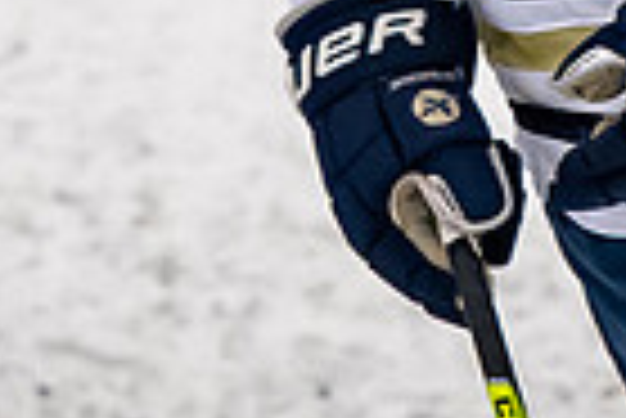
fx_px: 29365
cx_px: 459
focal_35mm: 1687
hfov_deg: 1.2
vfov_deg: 0.8
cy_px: -625
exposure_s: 1/800
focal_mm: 180
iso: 2500
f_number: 3.2
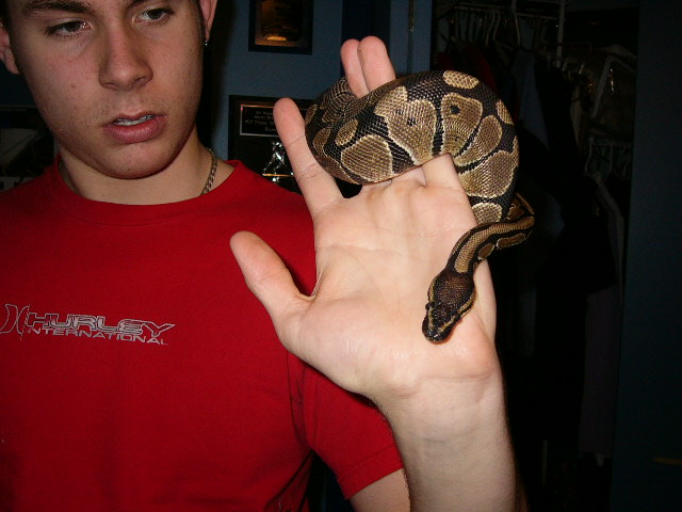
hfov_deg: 52.6
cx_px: 341
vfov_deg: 40.7
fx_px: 690
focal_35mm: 35
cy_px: 256
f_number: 2.8
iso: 100
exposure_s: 1/60
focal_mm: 5.8
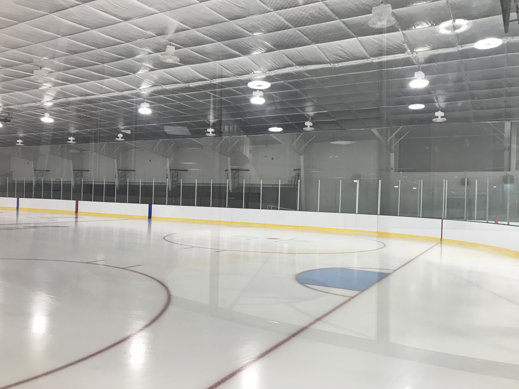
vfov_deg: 49.7
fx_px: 420
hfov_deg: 63.4
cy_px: 194
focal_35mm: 28
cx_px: 260
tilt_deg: +1.1
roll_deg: -0.3
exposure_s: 1/30
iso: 20
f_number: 1.8
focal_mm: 3.99
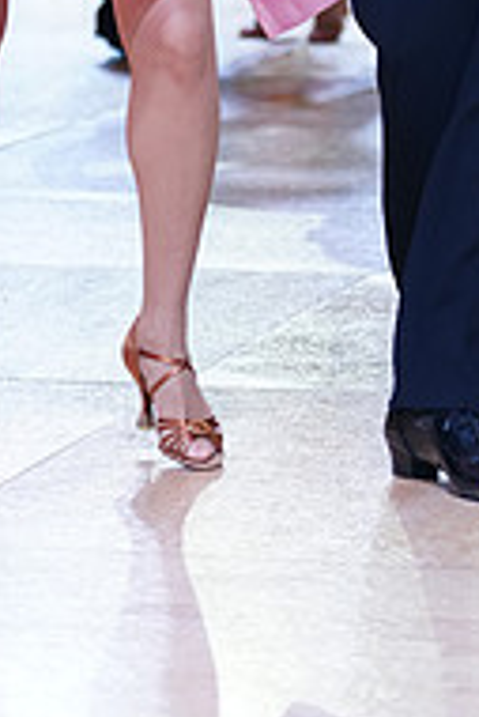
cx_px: 356
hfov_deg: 5.9
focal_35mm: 235
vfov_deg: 8.6
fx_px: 4681
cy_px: -351
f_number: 2.8
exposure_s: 1/400
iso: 800
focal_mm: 77
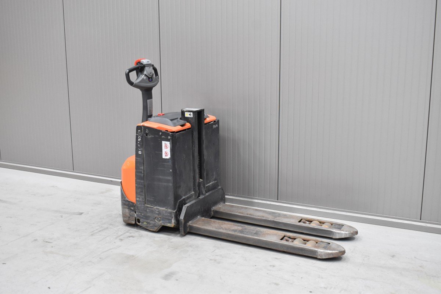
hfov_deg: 49.6
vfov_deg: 34.2
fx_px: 478
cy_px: 147
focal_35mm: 39
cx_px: 220
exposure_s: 1/30
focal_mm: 26
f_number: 5
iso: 1600
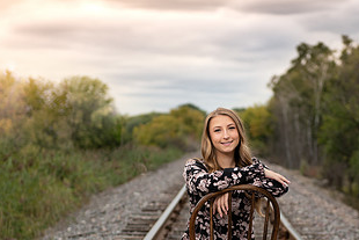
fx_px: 1307
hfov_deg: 15.6
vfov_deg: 10.4
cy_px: 205
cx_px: 227
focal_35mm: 131
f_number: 2.8
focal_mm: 70
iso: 100
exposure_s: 1/1000
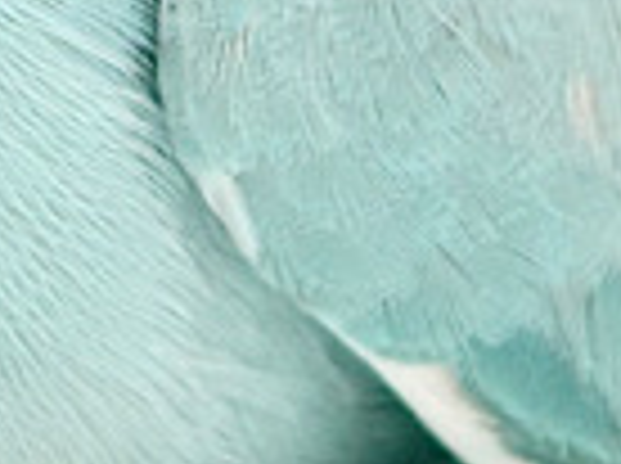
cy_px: -185
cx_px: -63
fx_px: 4334
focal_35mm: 242
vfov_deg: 6.1
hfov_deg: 8.1
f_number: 1.6
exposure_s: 1/50
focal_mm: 5.96
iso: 64
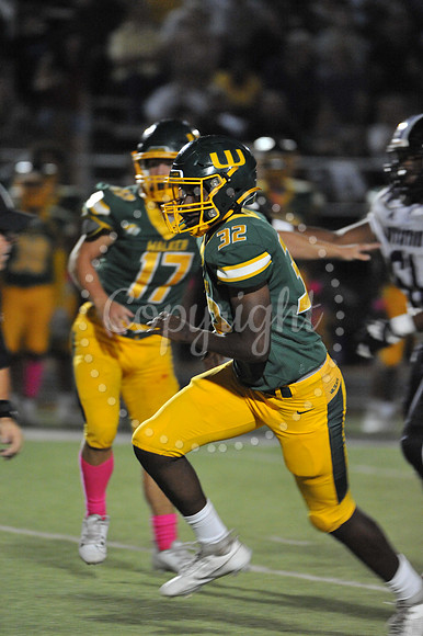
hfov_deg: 2.7
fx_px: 8822
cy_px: 318
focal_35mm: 500
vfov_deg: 4.1
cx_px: 212
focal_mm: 500
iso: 6400
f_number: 6.3
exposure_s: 1/200
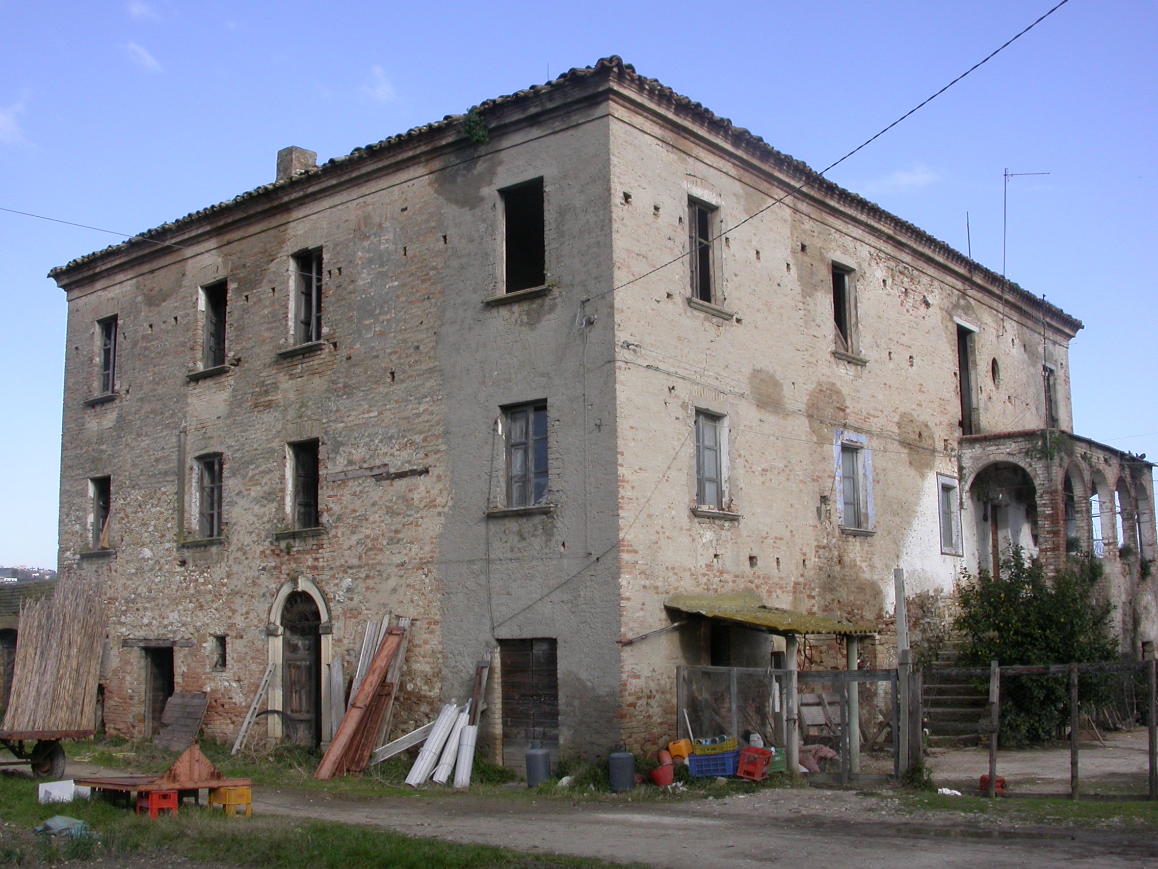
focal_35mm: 38
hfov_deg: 49.0
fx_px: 1271
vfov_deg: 37.7
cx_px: 579
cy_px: 434
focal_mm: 7.85
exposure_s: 1/251
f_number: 6.7
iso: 100
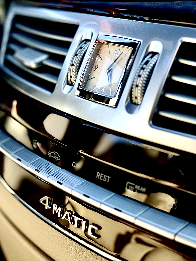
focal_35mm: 48
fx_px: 362
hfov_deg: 30.3
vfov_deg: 39.7
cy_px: 130
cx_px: 98
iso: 64
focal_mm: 6.76
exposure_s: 1/337
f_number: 1.78
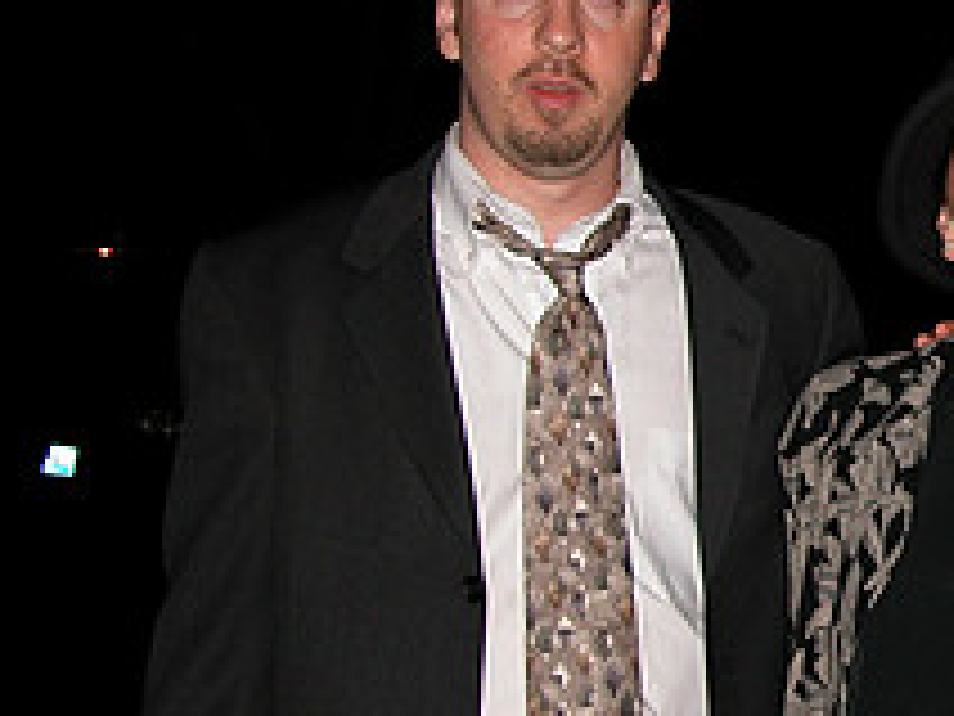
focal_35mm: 93
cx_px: 1071
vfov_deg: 15.9
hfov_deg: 20.1
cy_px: 399
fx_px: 2563
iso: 100
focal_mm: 8.9
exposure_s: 1/60
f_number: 2.8
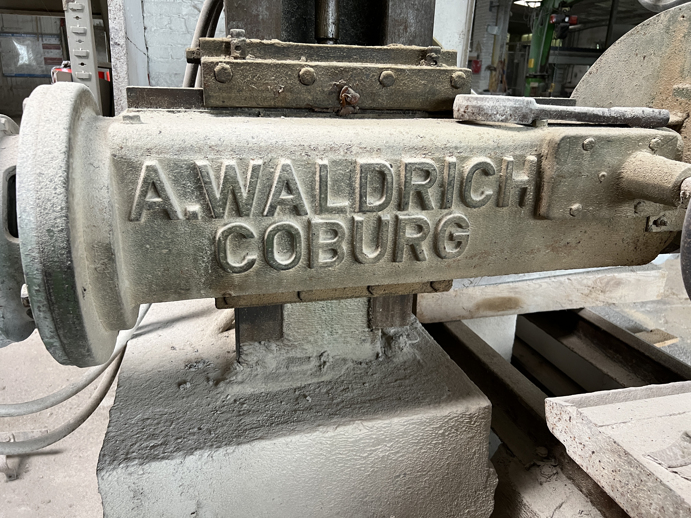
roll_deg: -2.6
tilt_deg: -17.9
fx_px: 519
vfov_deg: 53.1
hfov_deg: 67.3
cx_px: 346
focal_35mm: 26
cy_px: 259
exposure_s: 1/60
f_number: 1.5
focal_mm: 5.7
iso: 200
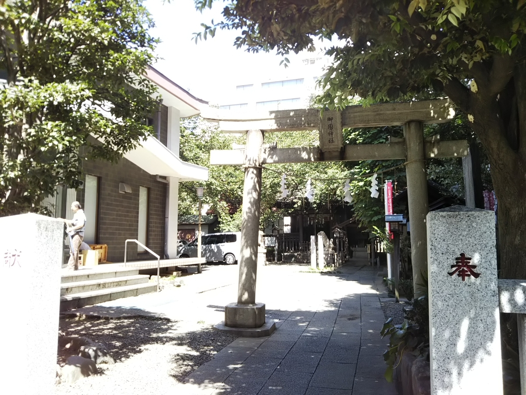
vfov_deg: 46.8
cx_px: 263
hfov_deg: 60.0
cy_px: 198
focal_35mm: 30
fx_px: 456
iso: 20
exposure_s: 1/156
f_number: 2.2
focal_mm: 4
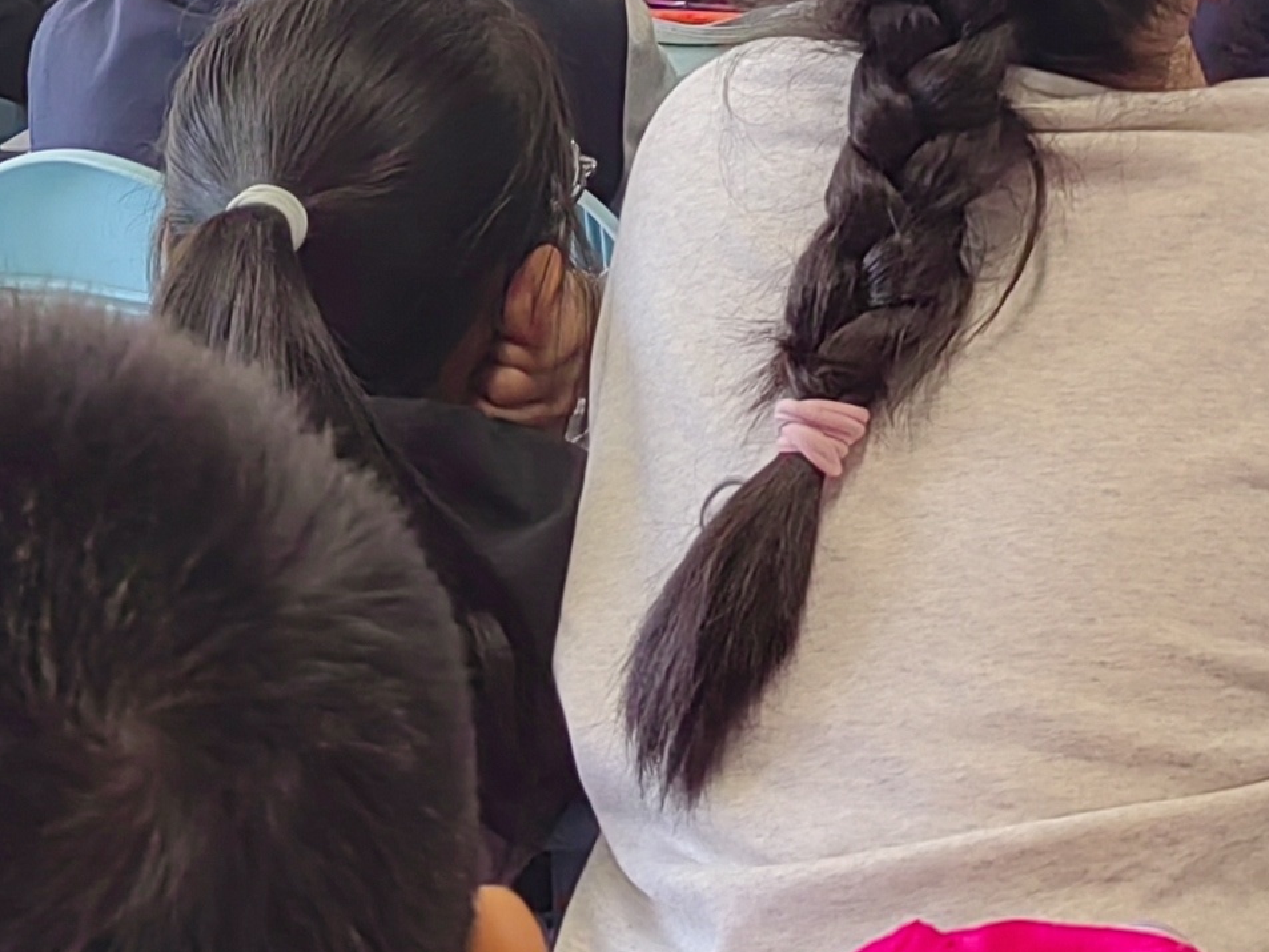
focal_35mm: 116
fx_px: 4253
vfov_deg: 12.2
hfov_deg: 16.3
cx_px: 1523
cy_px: -435
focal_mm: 5.52
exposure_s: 1/100
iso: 80
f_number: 1.9
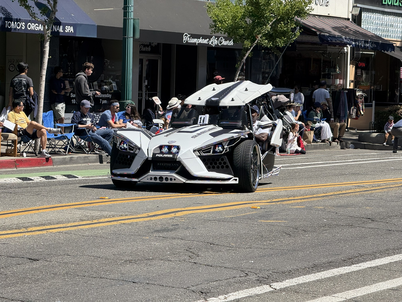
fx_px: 1394
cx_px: 201
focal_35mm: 120
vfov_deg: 12.3
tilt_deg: -2.5
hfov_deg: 16.4
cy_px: 151
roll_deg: -1.9
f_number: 2.8
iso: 50
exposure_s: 1/1096
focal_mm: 15.66
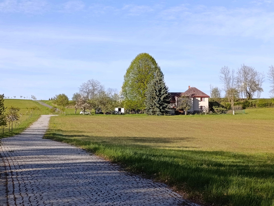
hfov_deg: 21.7
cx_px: 137
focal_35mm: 90
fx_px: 713
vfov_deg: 16.5
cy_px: 103
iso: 50
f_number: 1.6
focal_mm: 6.14
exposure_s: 1/505
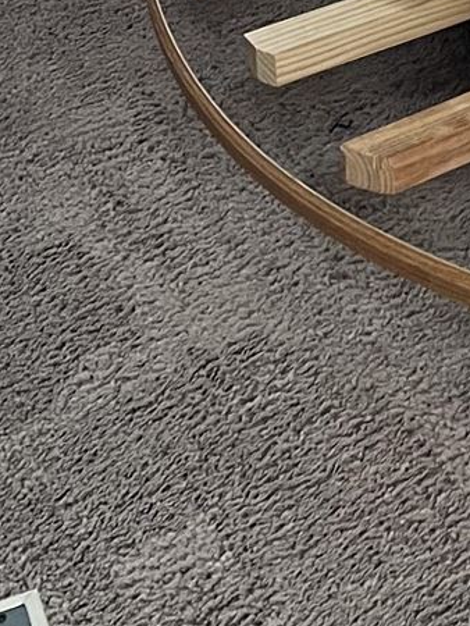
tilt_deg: -9.1
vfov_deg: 12.1
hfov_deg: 10.2
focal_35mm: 133
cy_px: -833
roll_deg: -0.4
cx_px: 989
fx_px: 2405
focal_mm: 5.7
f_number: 1.5
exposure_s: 1/60
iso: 250
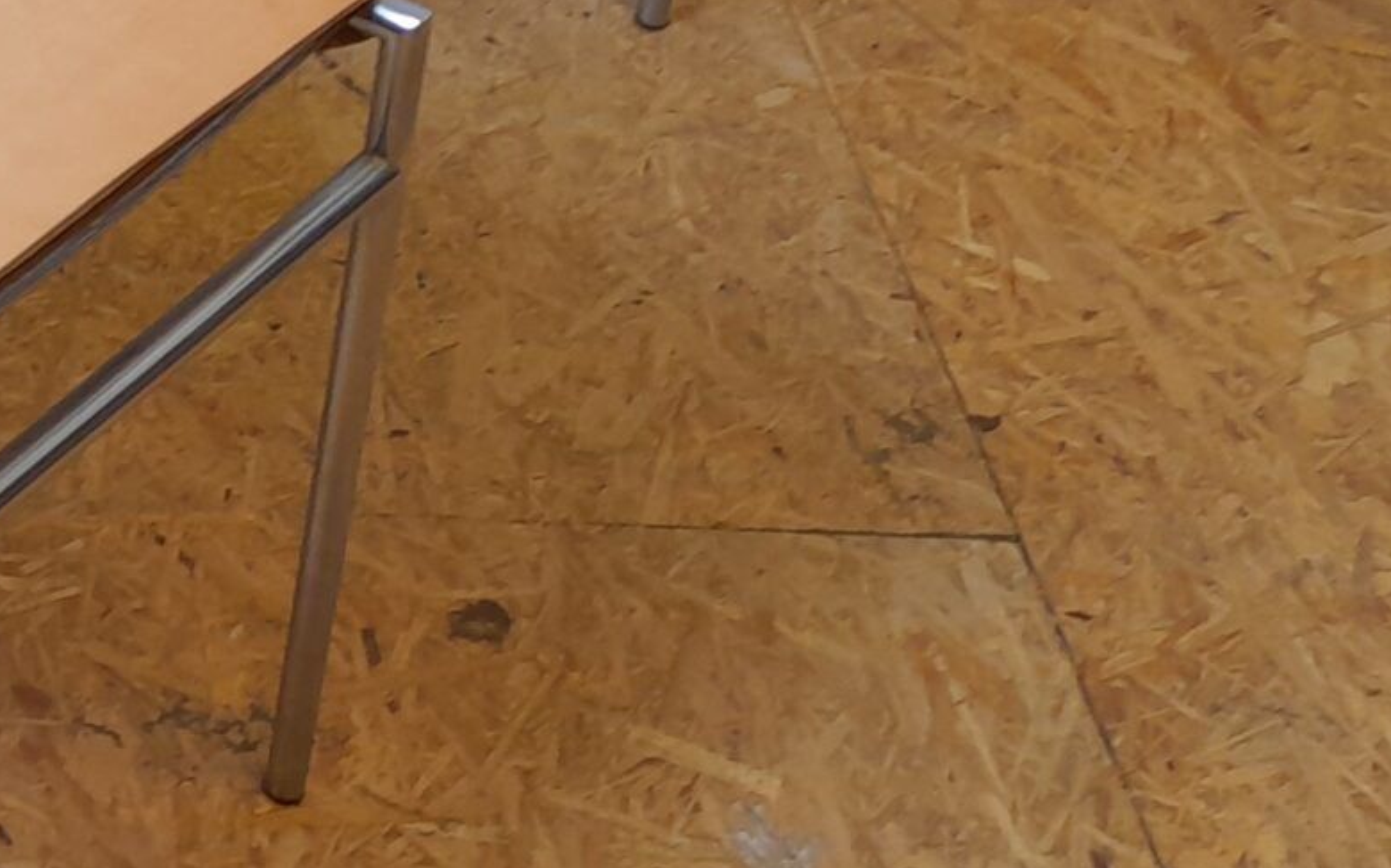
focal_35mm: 87
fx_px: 3297
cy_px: -292
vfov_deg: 14.3
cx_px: -419
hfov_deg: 21.5
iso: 100
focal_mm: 4.6
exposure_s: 1/50
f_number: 2
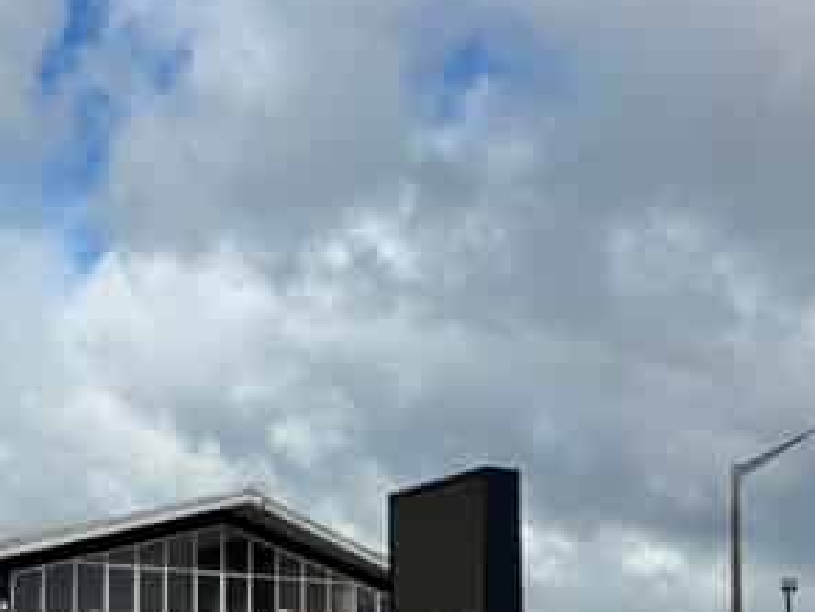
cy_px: 627
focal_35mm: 54
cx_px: 201
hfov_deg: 34.8
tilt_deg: +5.6
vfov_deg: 25.5
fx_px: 1271
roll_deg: -0.2
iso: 80
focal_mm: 6.76
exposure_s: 1/5814
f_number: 1.78
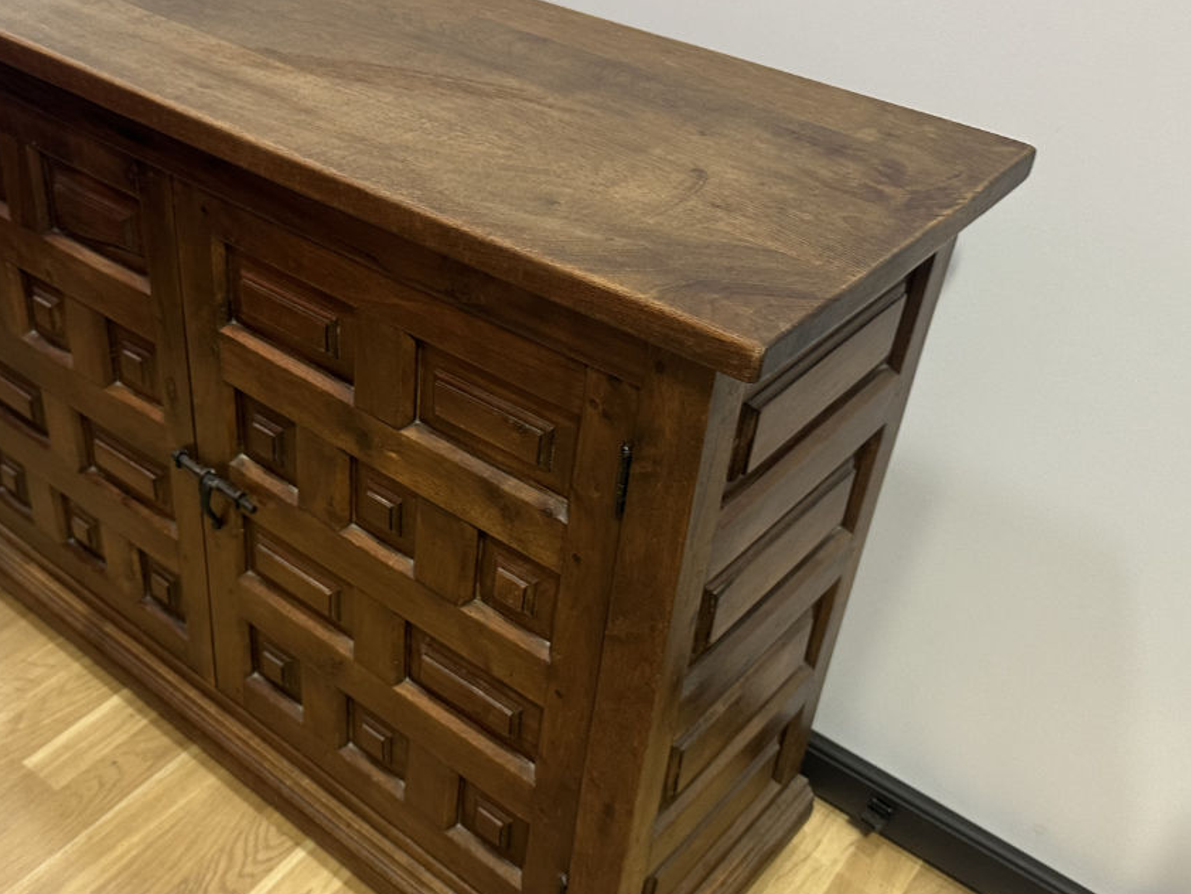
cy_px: 455
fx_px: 1308
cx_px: 394
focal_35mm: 38
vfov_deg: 37.7
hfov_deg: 48.1
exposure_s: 1/50
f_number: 1.8
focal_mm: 6.9
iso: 200
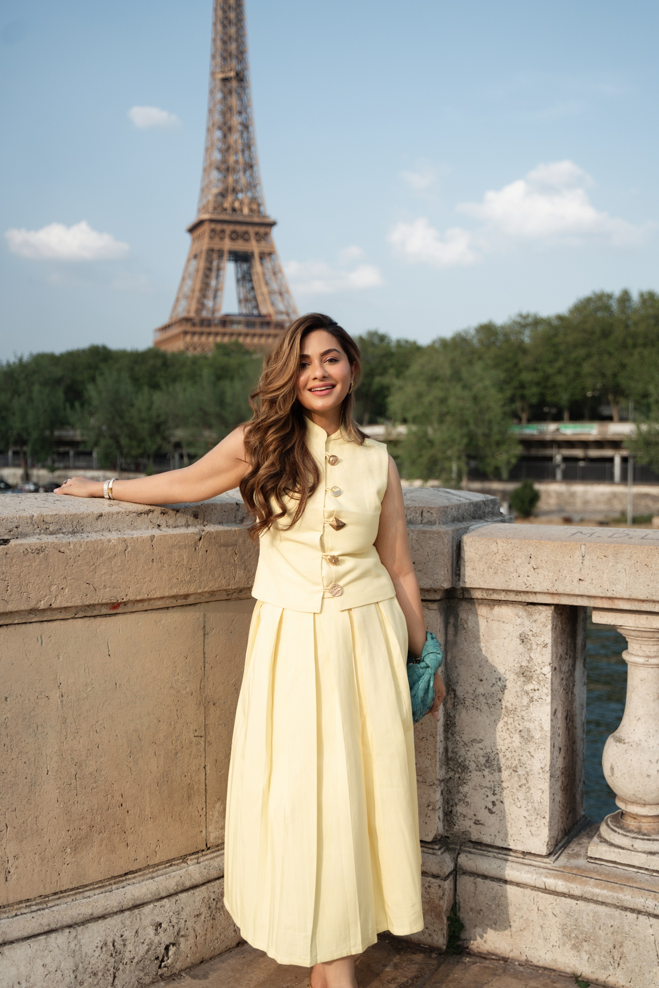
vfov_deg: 54.4
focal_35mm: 35
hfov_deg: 37.9
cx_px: 330
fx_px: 961
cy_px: 494
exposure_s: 1/2500
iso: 125
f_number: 2.8
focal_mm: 35
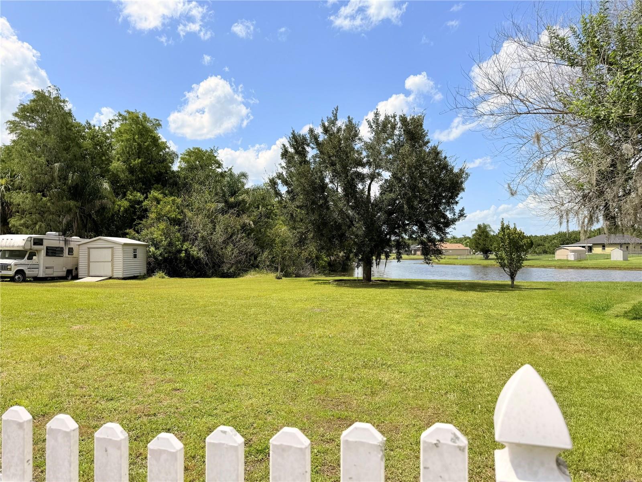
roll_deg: -0.2
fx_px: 445
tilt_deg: +2.5
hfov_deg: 71.6
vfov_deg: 56.8
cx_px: 321
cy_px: 241
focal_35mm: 24
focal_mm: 6.76
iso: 80
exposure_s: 1/5714
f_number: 1.78
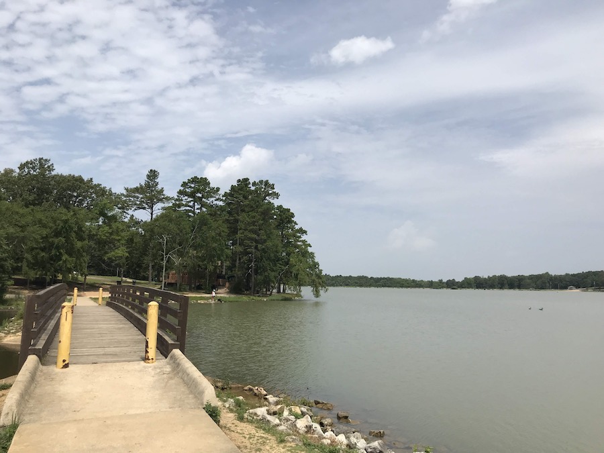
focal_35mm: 28
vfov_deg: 49.7
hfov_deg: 63.4
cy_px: 226
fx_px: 489
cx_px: 302
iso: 20
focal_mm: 3.99
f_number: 1.8
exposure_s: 1/4566
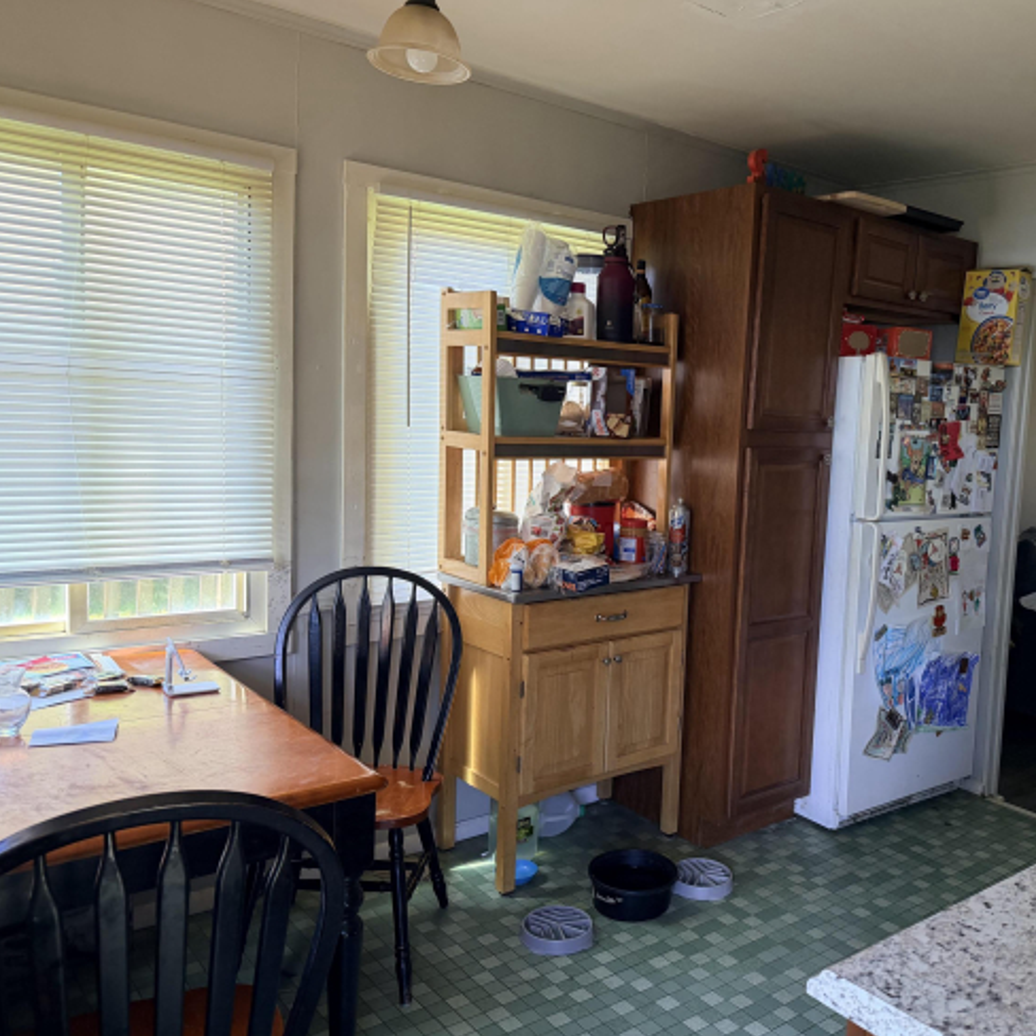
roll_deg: -3.0
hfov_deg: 54.7
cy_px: 524
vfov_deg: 55.6
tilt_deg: -6.7
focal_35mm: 29
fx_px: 982
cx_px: 676
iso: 200
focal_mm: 6.76
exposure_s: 1/110
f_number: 1.78
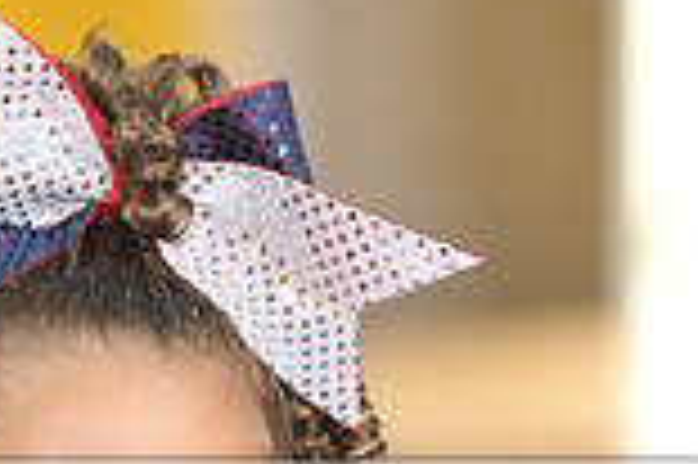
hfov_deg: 3.7
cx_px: 302
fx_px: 10885
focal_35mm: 562
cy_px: 626
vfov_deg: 2.4
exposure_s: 1/125
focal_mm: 150
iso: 500
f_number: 2.8
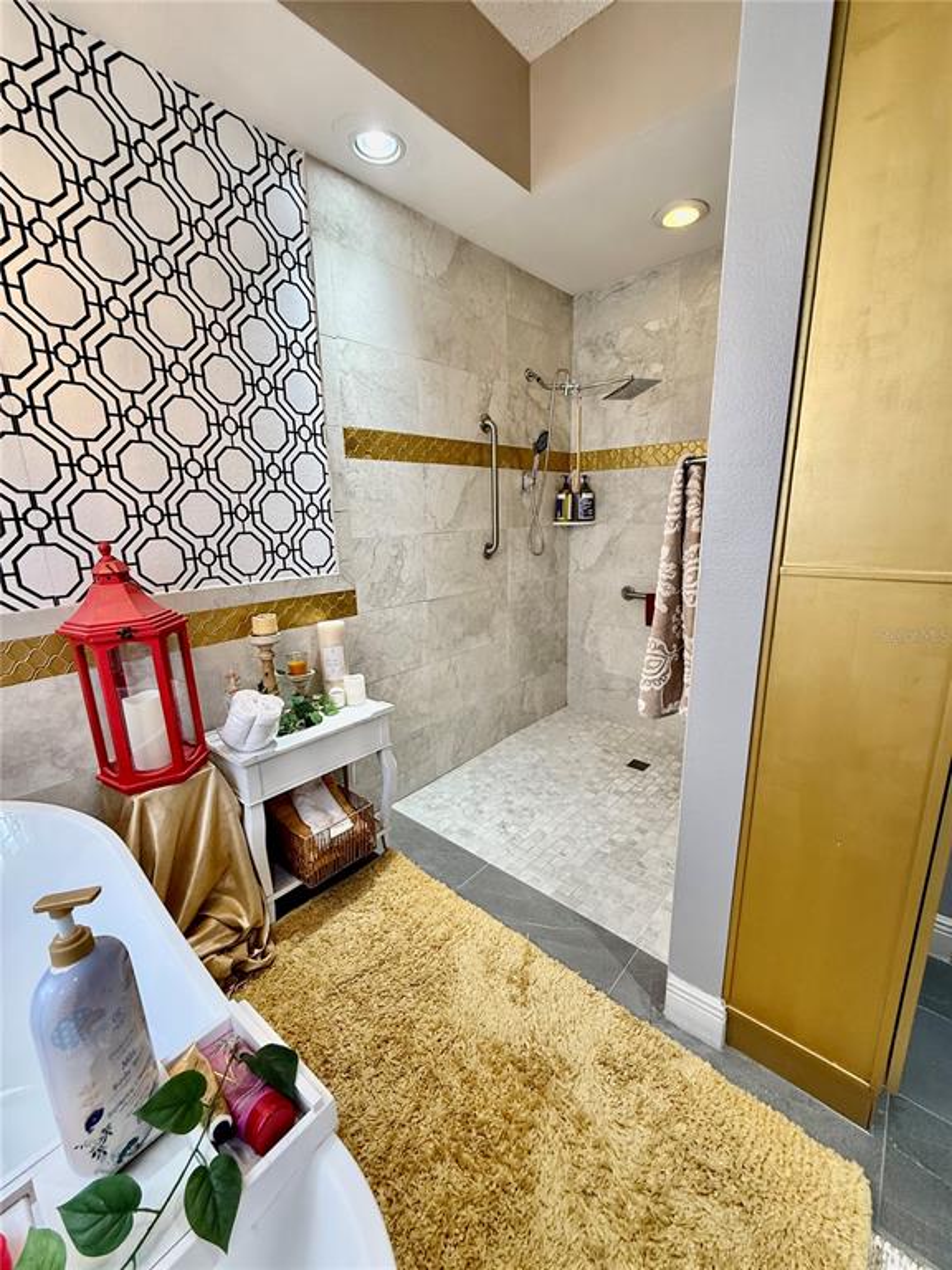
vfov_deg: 102.1
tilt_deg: -12.7
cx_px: 476
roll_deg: +1.7
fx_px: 513
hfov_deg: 85.7
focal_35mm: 14
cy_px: 635
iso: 125
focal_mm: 2.22
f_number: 2.2
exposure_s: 1/120
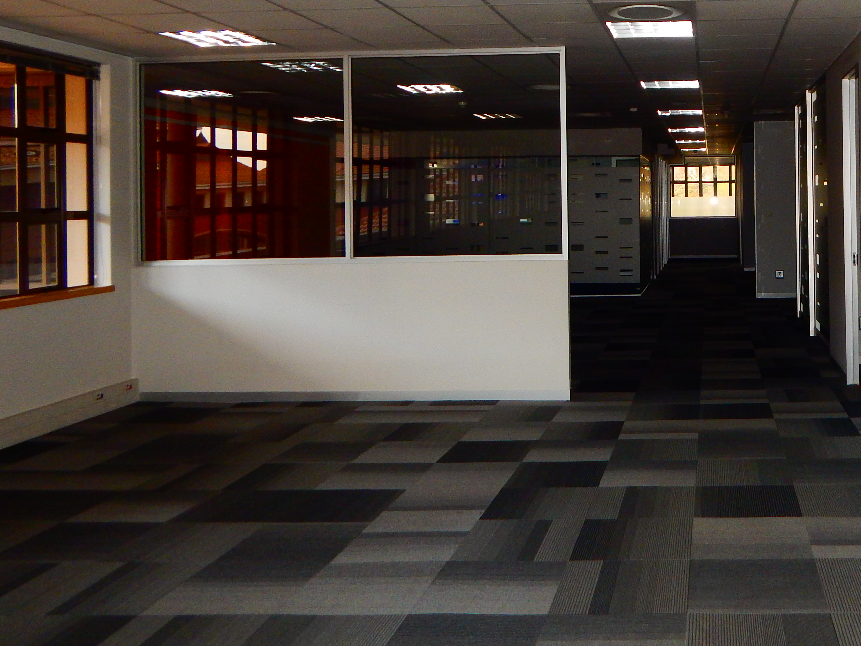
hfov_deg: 48.1
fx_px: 920
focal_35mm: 37
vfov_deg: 38.0
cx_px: 655
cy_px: 193
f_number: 3
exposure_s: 1/30
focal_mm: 4
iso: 220
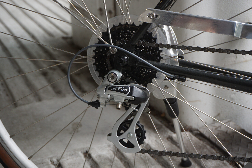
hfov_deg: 33.4
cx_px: 126
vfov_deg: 22.6
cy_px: 84
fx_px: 420
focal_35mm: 60
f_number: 5.6
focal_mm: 40
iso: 250
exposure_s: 1/40
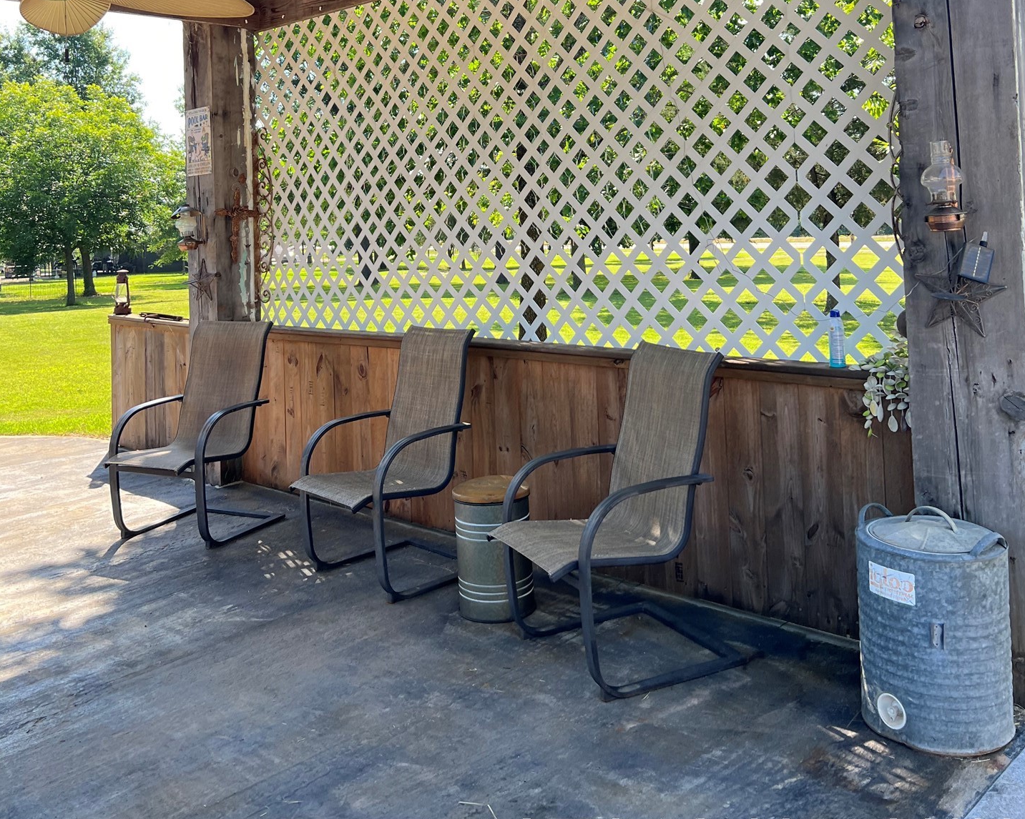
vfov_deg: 41.7
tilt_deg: +5.6
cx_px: 511
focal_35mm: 34
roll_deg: +3.0
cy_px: 179
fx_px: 1031
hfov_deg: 52.9
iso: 50
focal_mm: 5.7
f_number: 1.5
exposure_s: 1/628
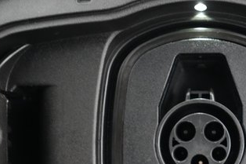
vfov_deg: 22.8
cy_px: 166
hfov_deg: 33.9
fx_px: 389
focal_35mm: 57
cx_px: 201
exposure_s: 1/60
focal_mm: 28
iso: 10000
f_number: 2.8
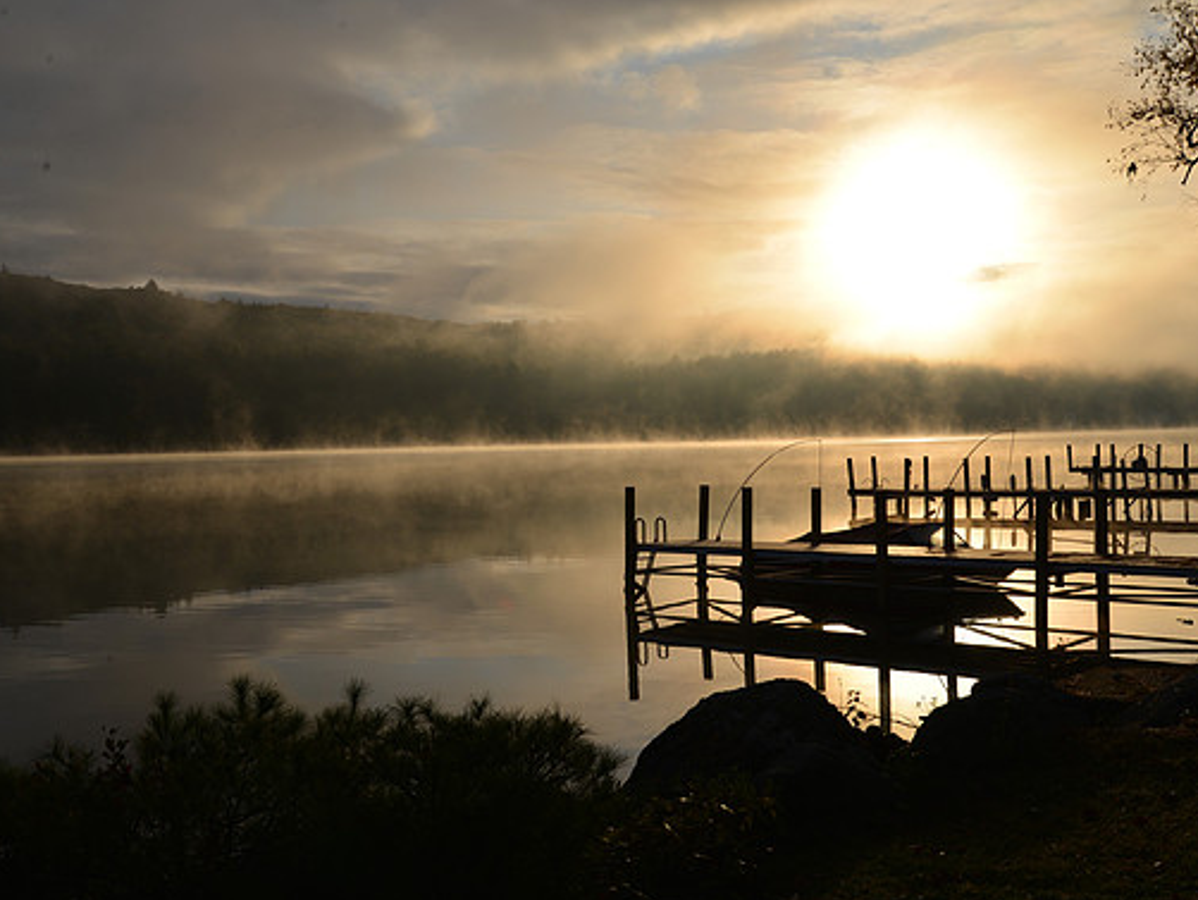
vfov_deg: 36.0
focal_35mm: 40
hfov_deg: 46.7
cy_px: 457
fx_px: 1385
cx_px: 666
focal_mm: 36
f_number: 11
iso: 100
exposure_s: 1/500
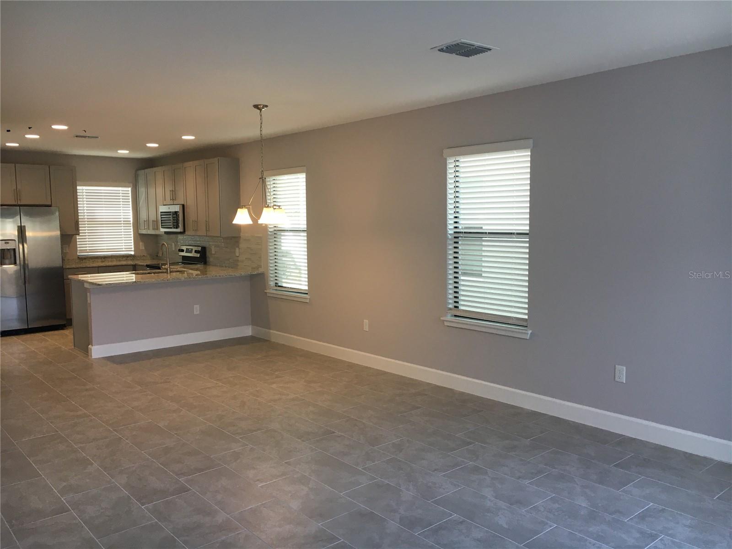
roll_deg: +0.0
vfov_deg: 48.2
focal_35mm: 29
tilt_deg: -5.6
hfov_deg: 61.7
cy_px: 274
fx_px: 613
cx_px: 366
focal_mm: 4.15
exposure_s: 1/30
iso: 25
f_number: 2.2
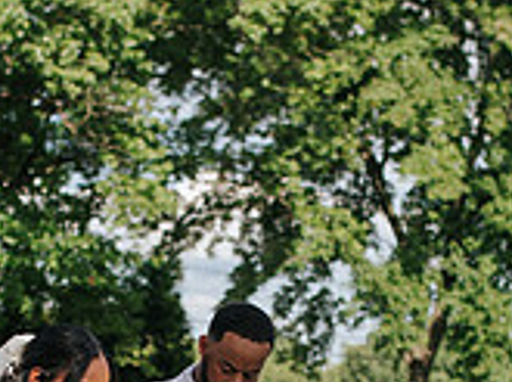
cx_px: 184
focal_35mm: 138
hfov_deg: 14.3
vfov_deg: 10.3
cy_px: 603
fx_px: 2037
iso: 250
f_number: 2.8
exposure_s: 1/3200
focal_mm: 35
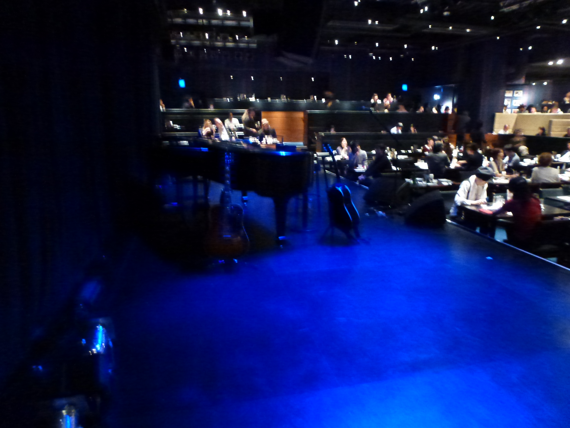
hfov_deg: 71.6
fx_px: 395
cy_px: 214
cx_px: 285
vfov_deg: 56.8
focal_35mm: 24
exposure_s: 1/4
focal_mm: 4.3
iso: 1250
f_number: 3.3
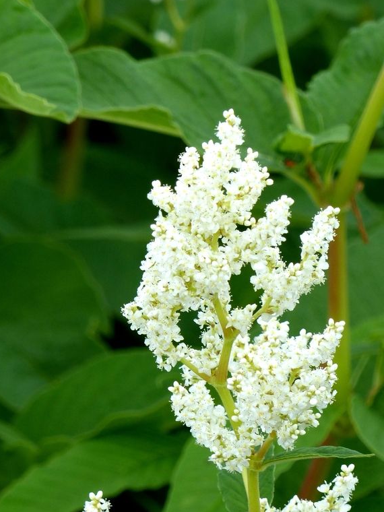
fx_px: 8224
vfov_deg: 3.6
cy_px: 379
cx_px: 256
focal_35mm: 556
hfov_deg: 2.7
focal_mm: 63.4
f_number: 4
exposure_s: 1/250
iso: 100
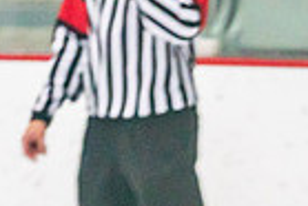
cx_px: 167
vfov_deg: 1.4
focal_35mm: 1008
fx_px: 8633
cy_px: 484
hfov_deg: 2.0
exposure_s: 1/1250
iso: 3200
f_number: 2.8
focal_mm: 200
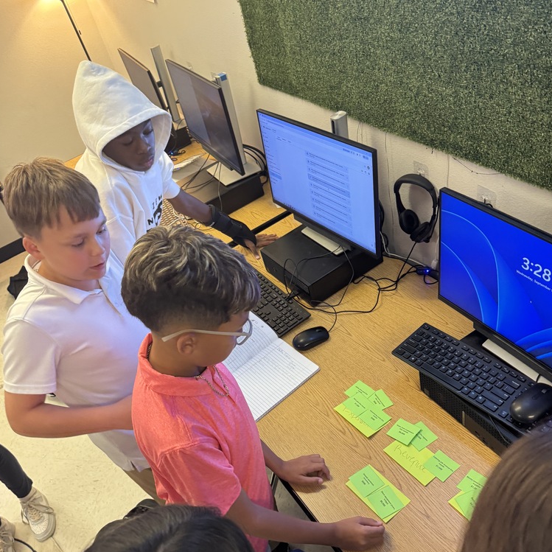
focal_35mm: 29
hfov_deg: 55.6
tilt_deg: -44.0
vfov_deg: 55.0
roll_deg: +16.0
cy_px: 342
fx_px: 523
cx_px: 277
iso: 400
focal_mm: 6.76
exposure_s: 1/60
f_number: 1.78
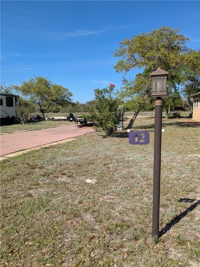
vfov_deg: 65.3
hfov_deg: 51.4
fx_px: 208
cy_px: 134
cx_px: 100
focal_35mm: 27
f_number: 1.73
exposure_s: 1/2924
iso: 60
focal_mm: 4.38
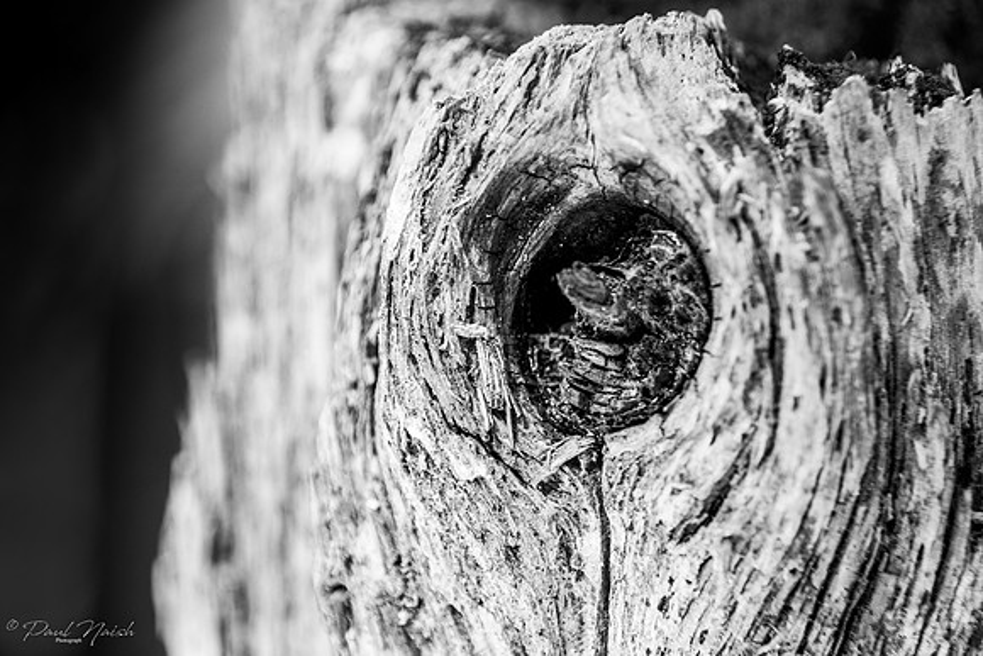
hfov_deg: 13.0
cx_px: 492
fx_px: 4301
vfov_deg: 8.7
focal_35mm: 158
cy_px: 328
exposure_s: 1/320
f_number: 8
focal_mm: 105
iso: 1100
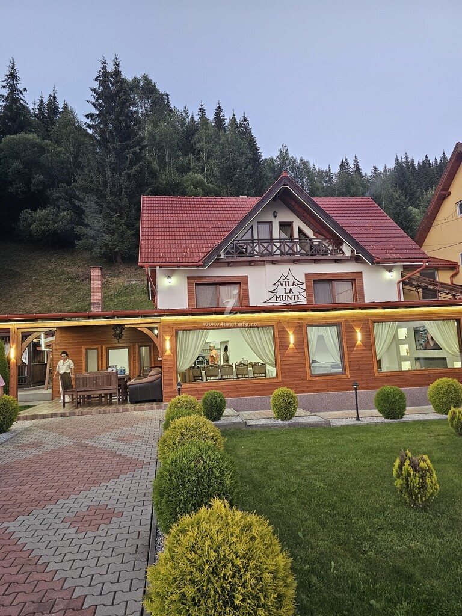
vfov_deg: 73.9
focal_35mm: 23
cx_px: 231
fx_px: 409
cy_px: 308
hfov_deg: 58.9
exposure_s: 1/100
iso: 400
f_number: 1.7
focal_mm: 6.3
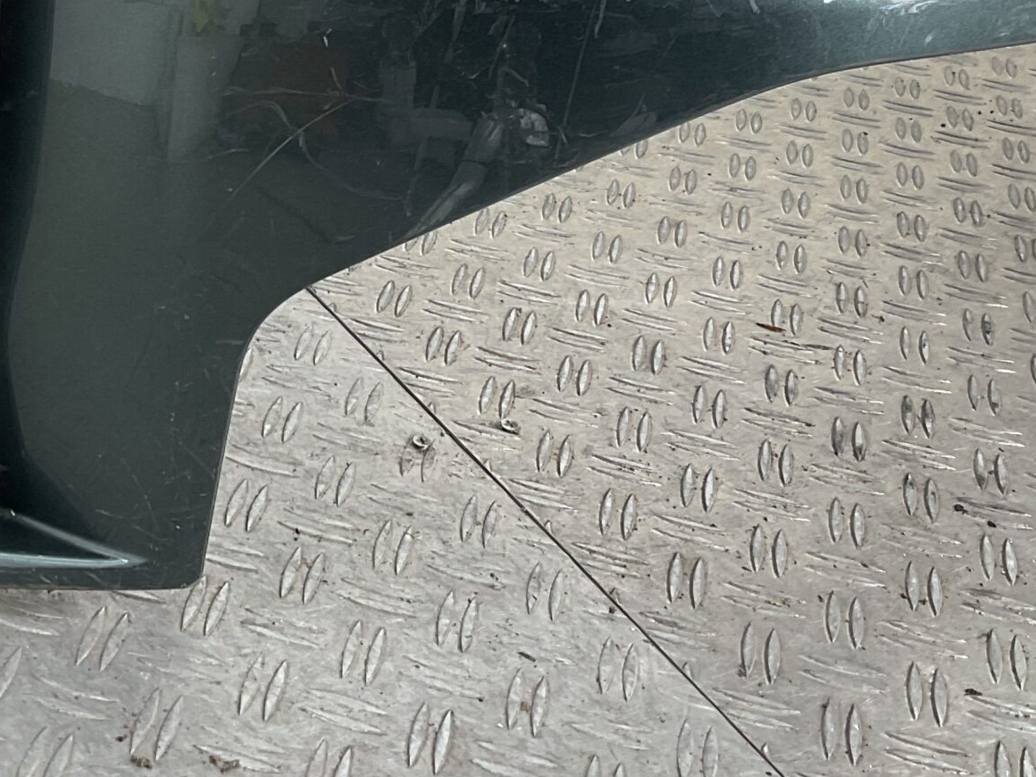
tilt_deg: -27.8
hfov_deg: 29.9
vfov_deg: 22.3
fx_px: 1915
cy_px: 67
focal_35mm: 64
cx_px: 280
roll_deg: -7.3
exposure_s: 1/120
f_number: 1.8
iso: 20
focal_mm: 3
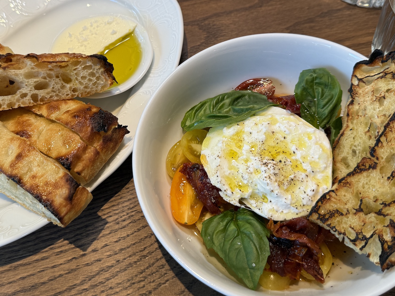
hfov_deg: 48.7
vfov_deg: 37.6
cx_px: 161
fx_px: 434
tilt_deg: -60.0
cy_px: 119
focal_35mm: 38
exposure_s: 1/120
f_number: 1.78
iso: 64
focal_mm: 6.76
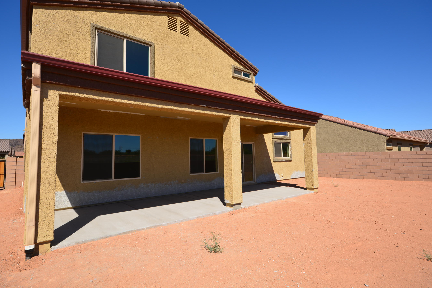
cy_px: 136
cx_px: 215
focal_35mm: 19
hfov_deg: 86.1
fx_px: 231
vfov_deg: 63.7
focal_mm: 11.5
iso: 100
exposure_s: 1/200
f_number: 10
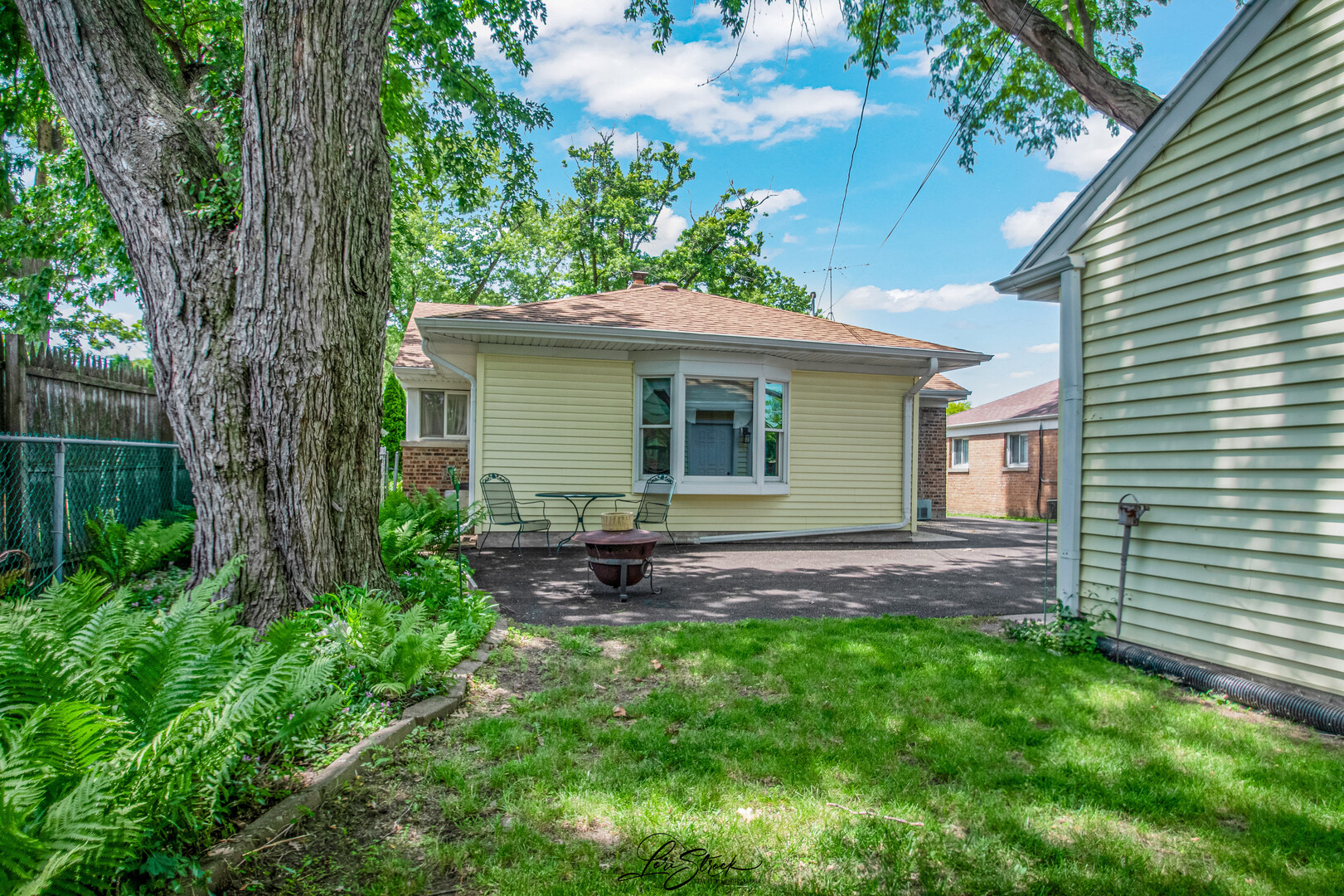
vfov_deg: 64.5
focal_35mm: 19
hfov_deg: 86.9
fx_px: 709
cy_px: 448
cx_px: 672
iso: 400
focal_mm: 13
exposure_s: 1/1250
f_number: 8
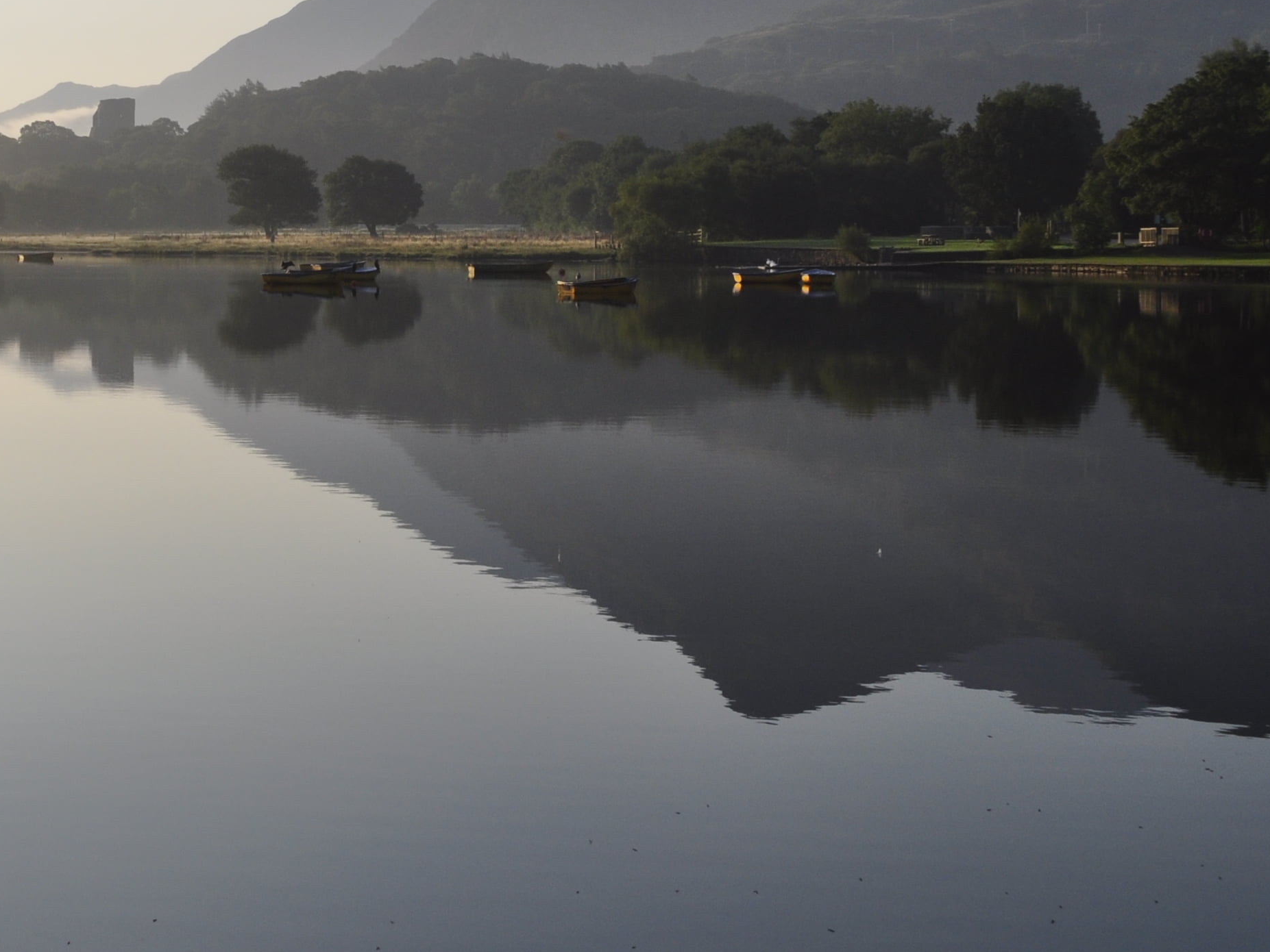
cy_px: 231
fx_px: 2935
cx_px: 103
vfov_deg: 18.3
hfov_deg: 23.7
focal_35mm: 80
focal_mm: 24
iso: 200
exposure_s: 1/400
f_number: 11
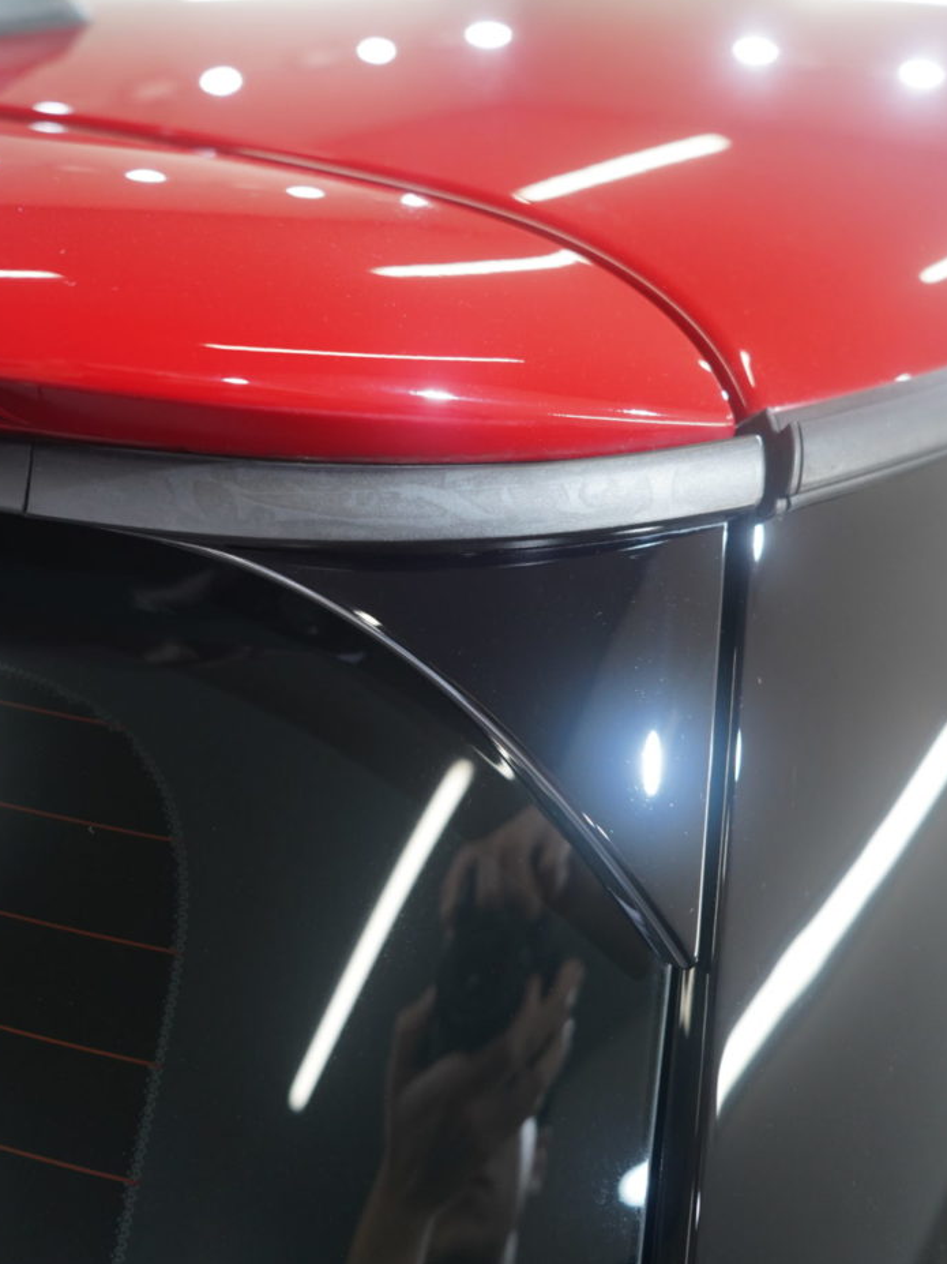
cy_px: 650
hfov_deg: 40.7
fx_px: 1277
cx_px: 470
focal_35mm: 35
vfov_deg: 52.6
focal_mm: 30
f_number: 4.5
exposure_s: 1/100
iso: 1600
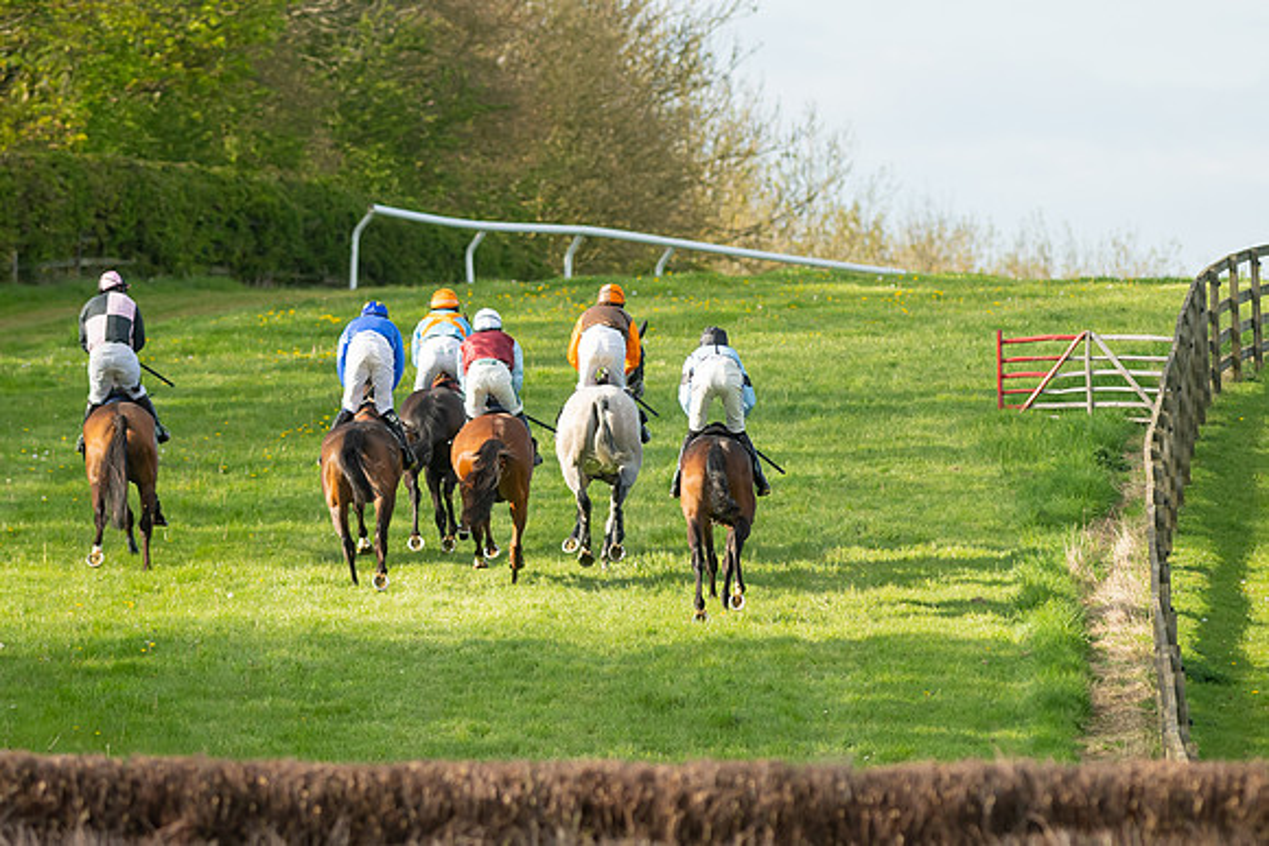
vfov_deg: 2.5
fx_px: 19636
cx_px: 554
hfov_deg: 3.7
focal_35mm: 557
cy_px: 516
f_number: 5
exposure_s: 1/2000
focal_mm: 300
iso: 400
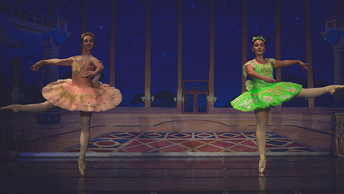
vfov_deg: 14.9
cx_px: 189
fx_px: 737
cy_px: 126
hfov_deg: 26.3
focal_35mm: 81
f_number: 2.8
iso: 400
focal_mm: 70
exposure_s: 1/320
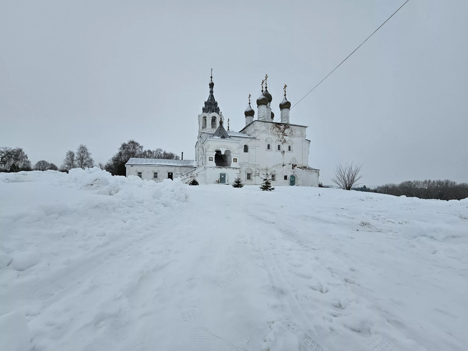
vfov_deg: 89.9
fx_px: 176
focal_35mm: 13
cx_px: 234
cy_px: 176
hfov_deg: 106.2
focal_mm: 2.2
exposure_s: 1/1957
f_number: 2.2
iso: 50
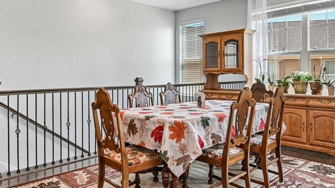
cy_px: 74
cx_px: 159
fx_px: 258
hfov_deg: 66.0
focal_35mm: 29
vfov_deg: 40.0
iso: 400
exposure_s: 1/15
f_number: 11
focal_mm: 14
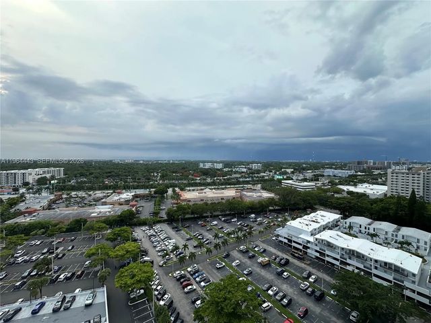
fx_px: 174
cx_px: 216
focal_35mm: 14
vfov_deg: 85.7
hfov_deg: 102.1
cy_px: 162
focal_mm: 2.22
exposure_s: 1/296
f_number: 2.2
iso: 40
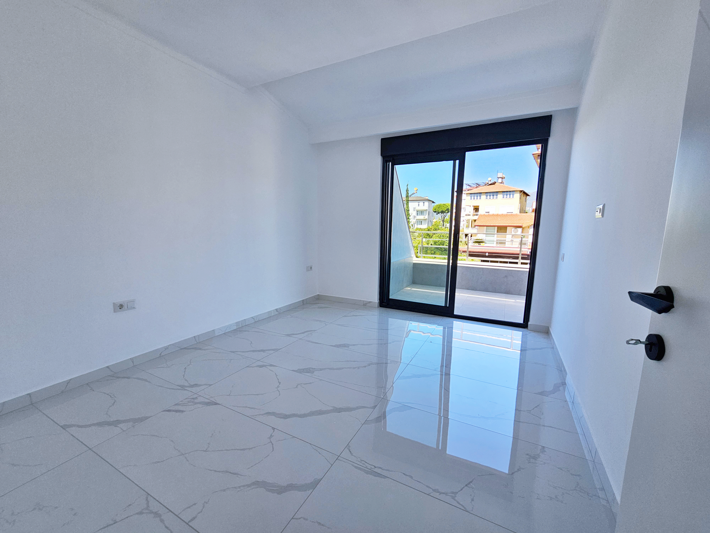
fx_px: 267
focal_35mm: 13
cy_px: 266
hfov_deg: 106.2
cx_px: 355
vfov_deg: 89.9
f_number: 2.2
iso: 50
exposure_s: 1/424
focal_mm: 2.2
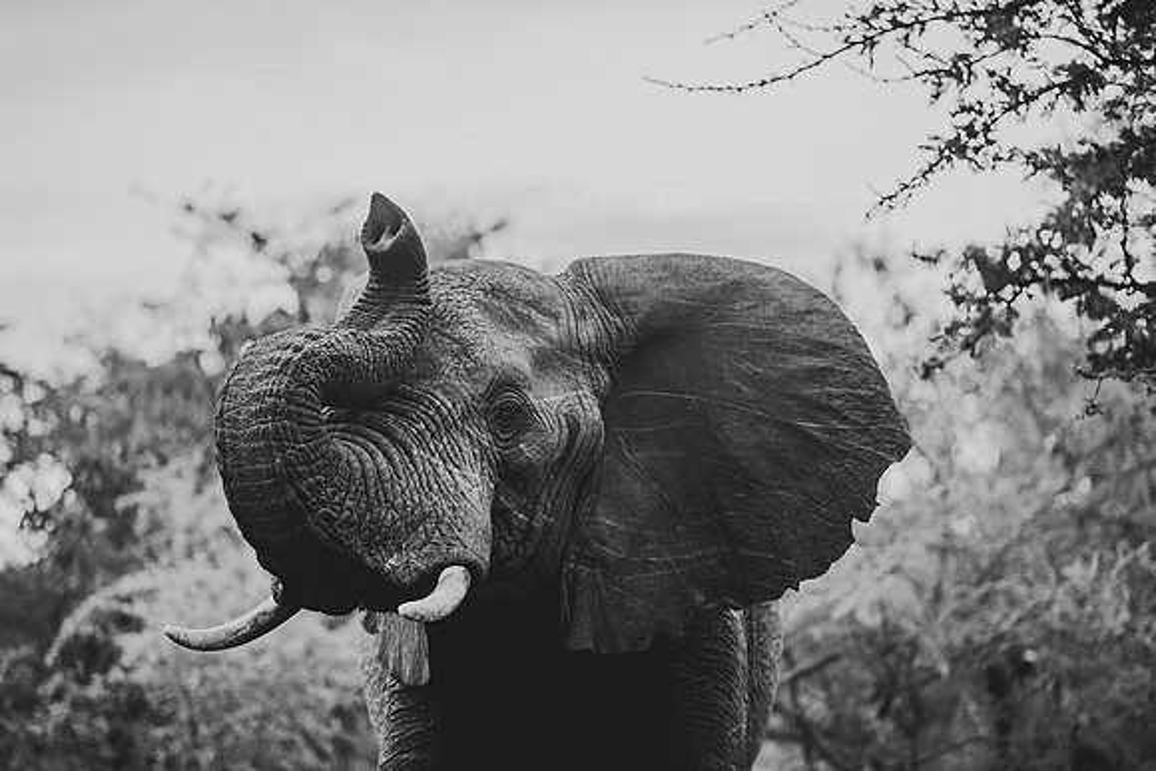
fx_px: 5781
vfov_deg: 7.6
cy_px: 386
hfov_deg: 11.4
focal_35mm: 180
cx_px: 578
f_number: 2.8
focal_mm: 180
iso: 500
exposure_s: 1/400
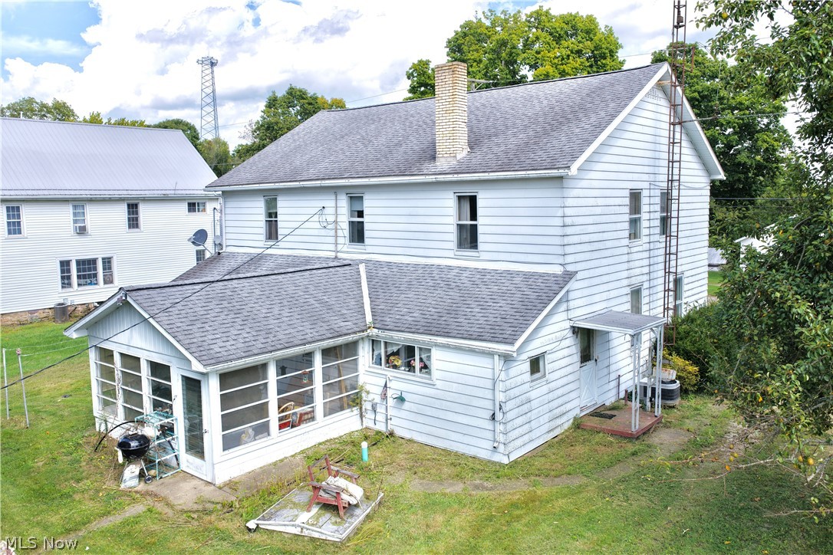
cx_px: 416
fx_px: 648
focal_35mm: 28
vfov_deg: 46.4
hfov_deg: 65.5
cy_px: 278
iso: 400
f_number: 2.8
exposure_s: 1/1600
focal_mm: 14.45
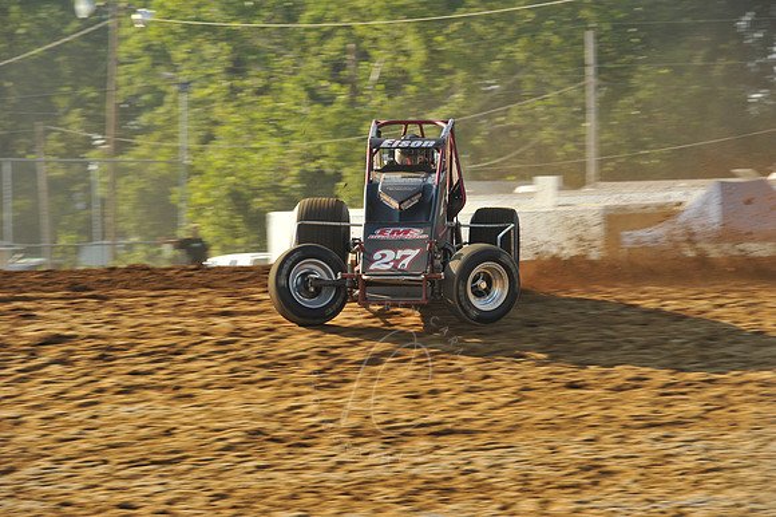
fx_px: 3770
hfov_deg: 11.8
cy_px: 258
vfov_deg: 7.8
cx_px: 388
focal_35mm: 175
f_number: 9
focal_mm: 175
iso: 400
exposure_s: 1/320
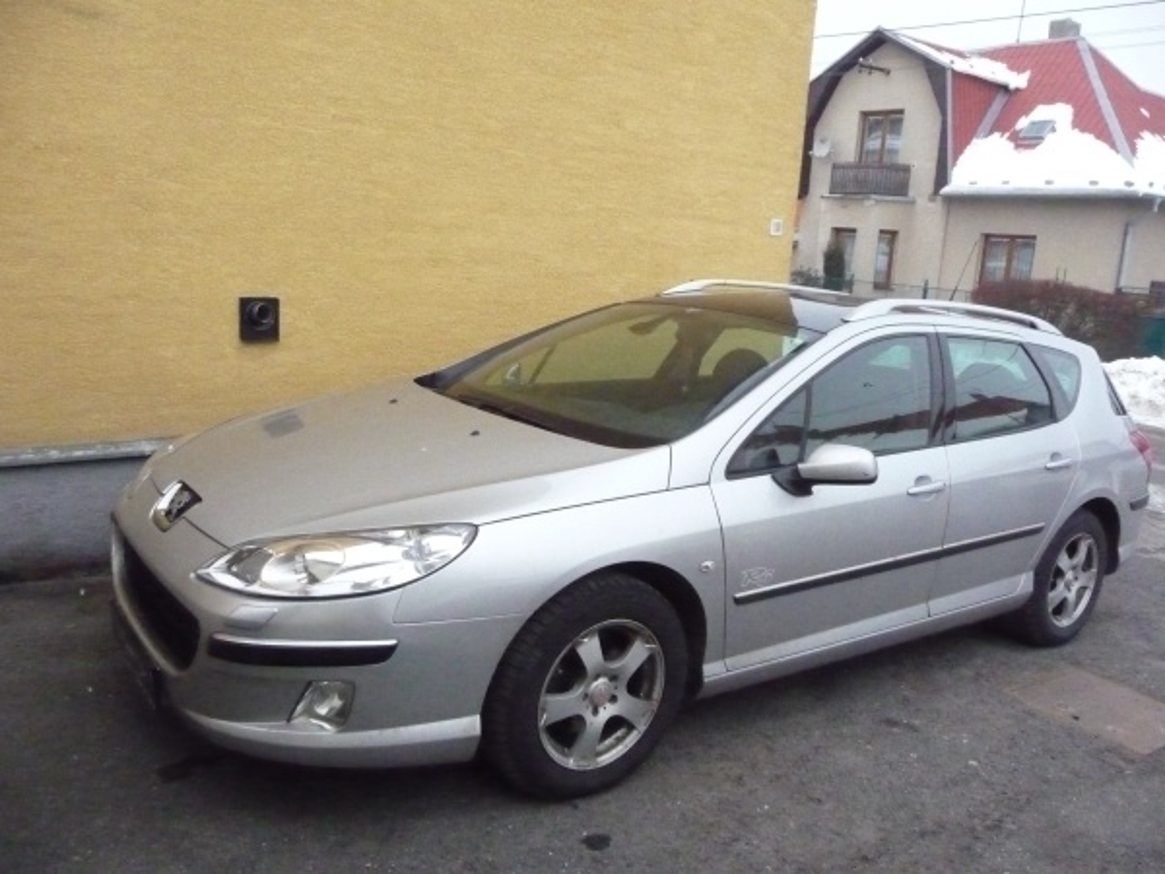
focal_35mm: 28
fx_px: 942
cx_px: 582
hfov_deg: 63.4
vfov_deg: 49.7
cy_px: 437
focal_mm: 4.7
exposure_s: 1/400
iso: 1600
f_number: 8
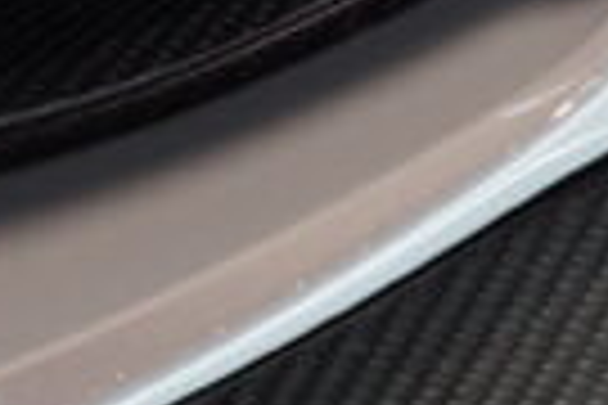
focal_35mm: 397
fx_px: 6704
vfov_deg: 3.5
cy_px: 81
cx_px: 1090
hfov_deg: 5.1
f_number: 2.8
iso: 800
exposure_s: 1/80
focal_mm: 70
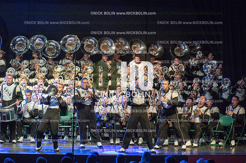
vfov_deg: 8.8
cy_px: 82
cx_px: 123
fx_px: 1059
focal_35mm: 155
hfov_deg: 13.3
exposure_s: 1/250
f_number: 5.6
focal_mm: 155
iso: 8000
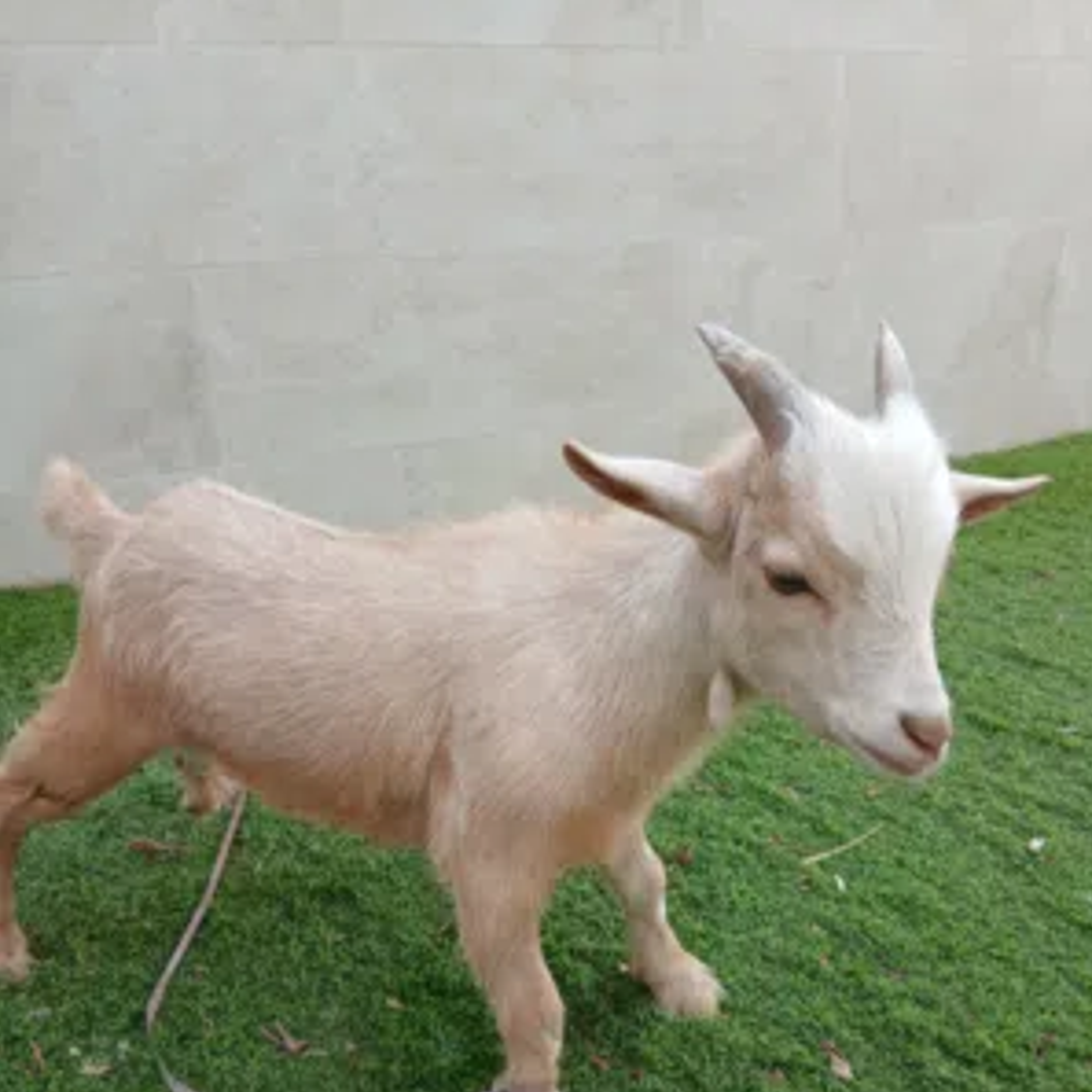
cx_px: 548
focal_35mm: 31
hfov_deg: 52.5
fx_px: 1106
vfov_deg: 51.9
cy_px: 688
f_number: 1.8
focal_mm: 3.98
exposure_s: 1/60
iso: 20
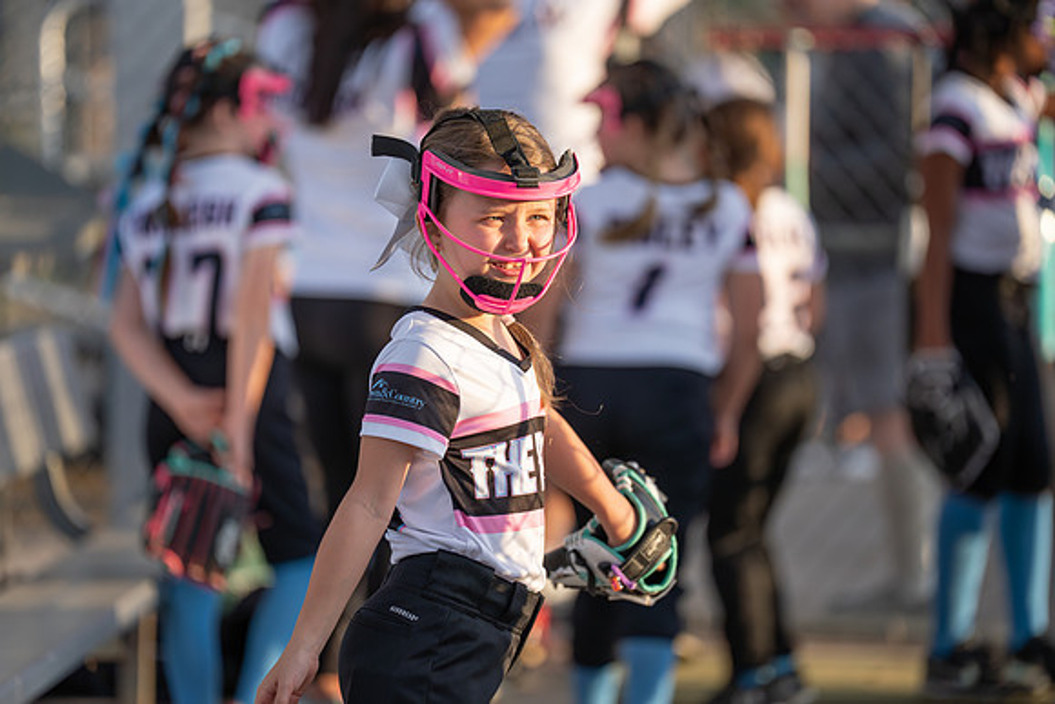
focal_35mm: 202
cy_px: 352
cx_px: 528
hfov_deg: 10.2
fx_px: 5920
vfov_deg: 6.8
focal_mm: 200
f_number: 2.8
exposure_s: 1/1250
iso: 200
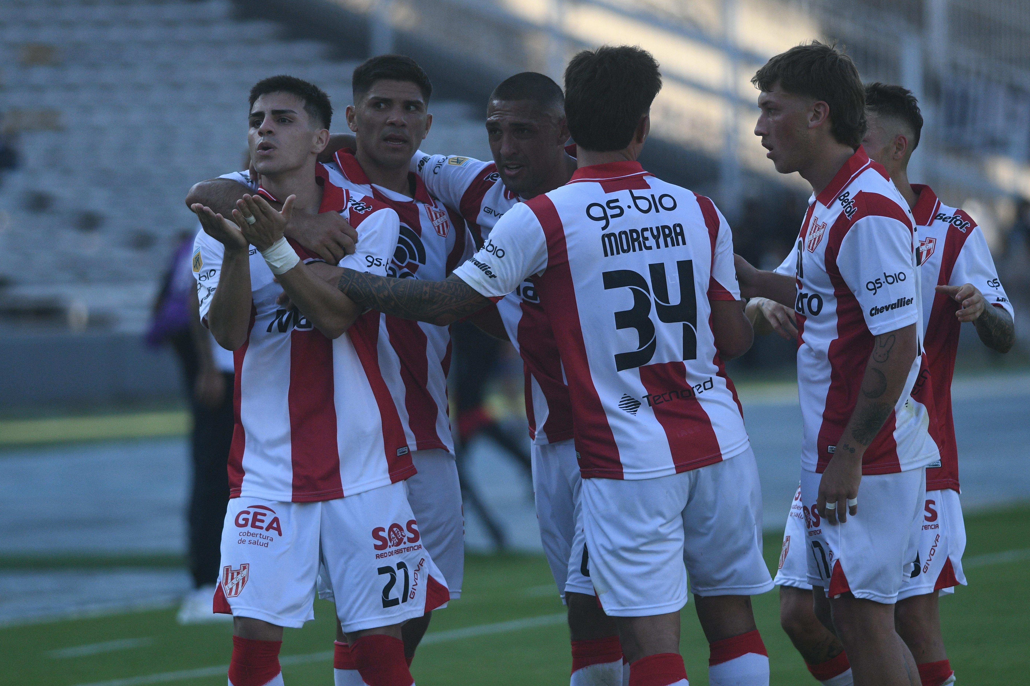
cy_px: 396
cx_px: 517
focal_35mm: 443
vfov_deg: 3.1
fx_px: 12673
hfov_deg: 4.7
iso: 1250
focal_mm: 300
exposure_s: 1/3200
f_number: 4
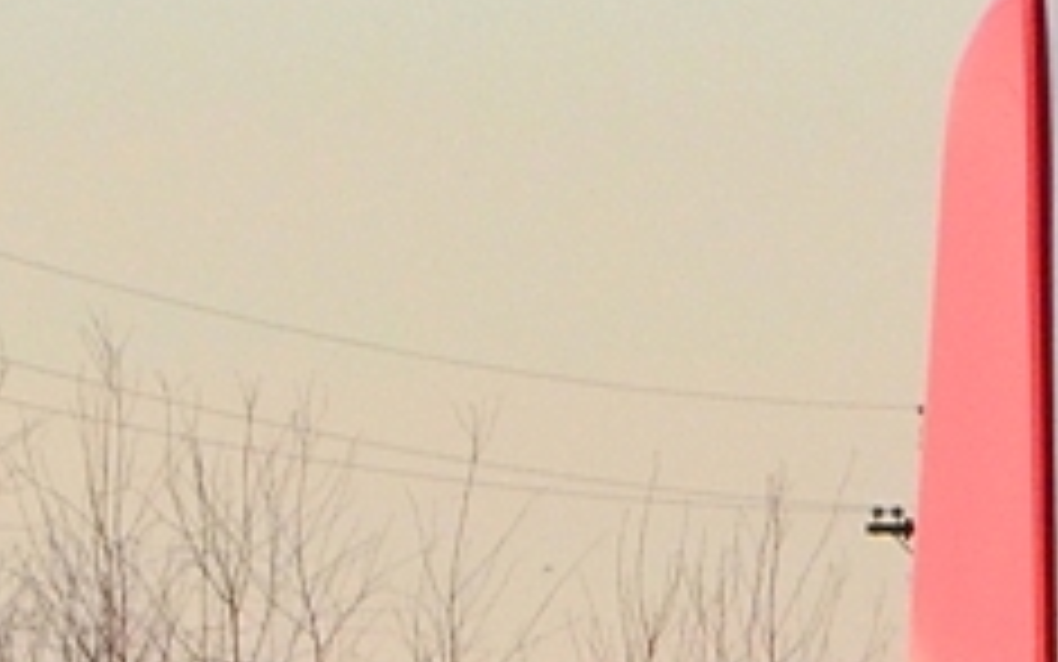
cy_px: 110
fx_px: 29158
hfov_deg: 2.1
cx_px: 1783
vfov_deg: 1.3
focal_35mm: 1011
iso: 1600
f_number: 13
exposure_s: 1/800
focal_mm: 130
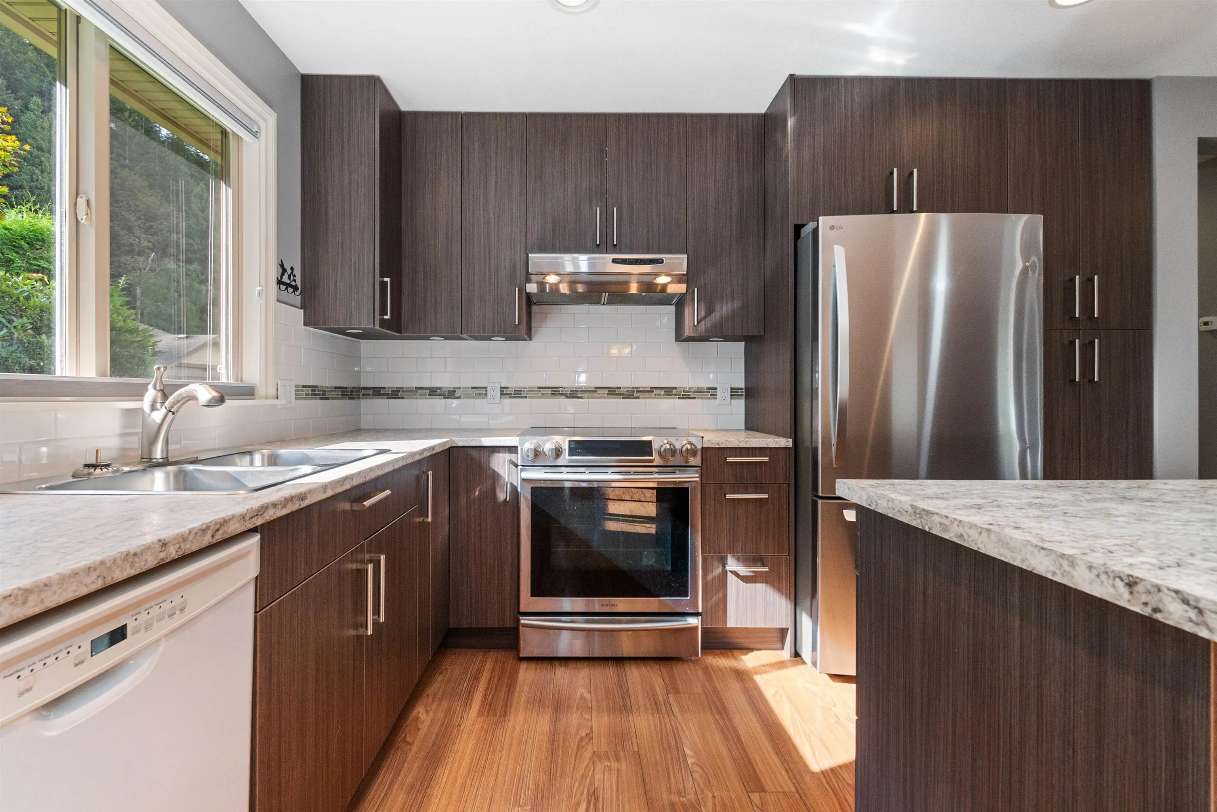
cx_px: 608
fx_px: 507
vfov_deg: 77.3
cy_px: 406
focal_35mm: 15
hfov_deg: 100.4
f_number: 10
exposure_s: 1/80
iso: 320
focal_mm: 10
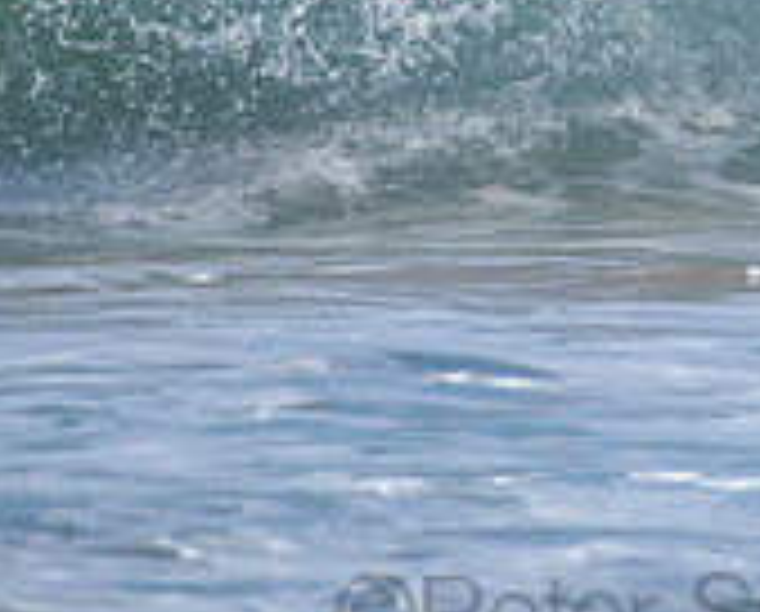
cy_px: -133
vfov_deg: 1.0
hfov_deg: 1.2
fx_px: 36230
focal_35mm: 1607
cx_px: 684
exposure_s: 1/2000
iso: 220
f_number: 5.6
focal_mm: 500
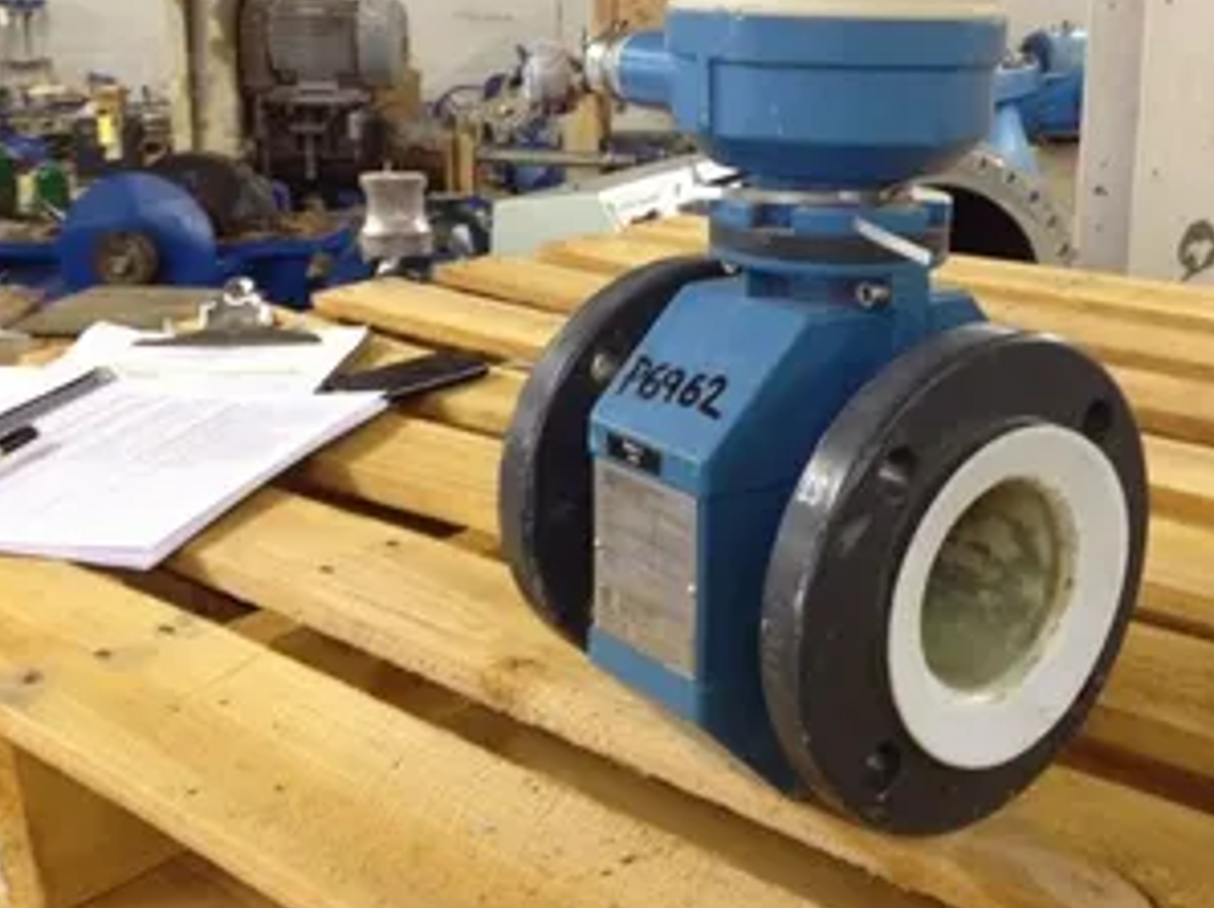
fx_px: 1647
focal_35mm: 47
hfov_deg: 40.0
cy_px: 354
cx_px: 794
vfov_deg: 30.7
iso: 200
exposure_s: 1/20
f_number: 2.4
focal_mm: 4.28
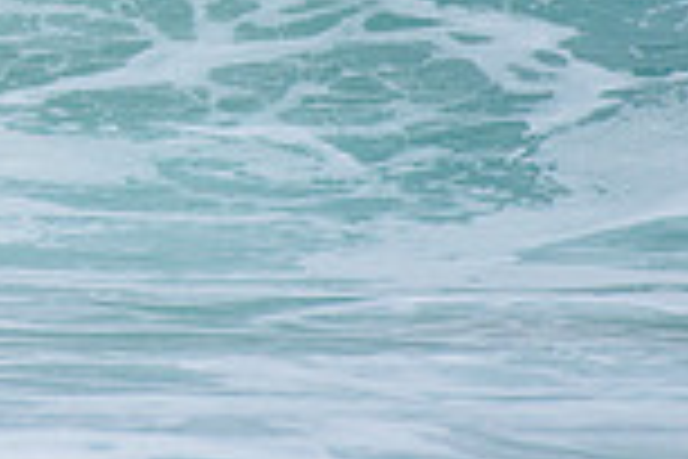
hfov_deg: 1.1
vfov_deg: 0.7
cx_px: -225
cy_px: -214
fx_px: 36346
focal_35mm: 1902
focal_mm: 500
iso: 280
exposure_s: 1/2000
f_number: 5.6
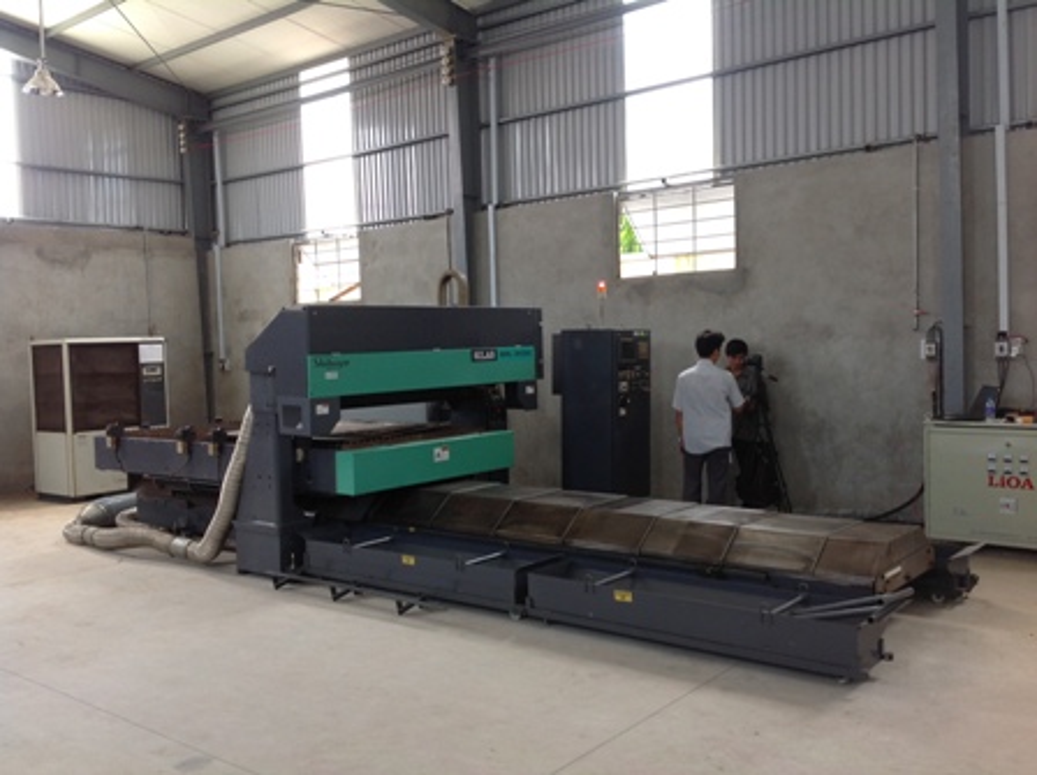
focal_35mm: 35
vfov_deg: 40.6
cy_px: 388
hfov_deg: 52.7
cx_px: 518
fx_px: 1047
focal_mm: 4.28
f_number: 2.4
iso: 50
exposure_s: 1/40
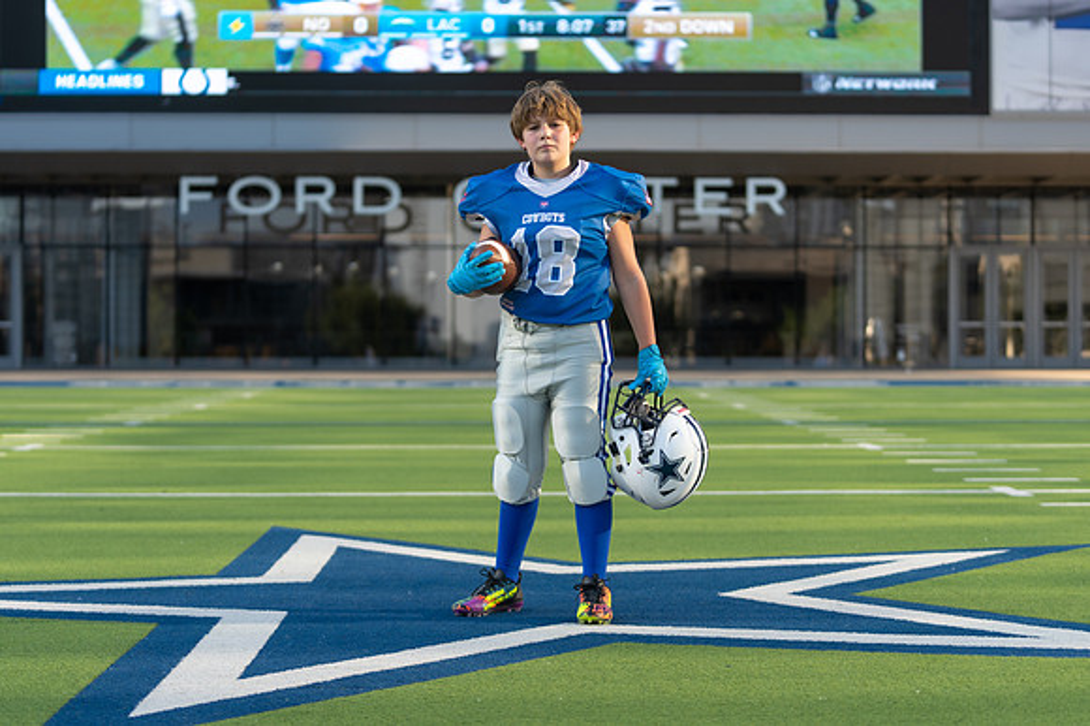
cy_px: 349
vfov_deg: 18.2
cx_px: 566
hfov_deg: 27.0
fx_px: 2267
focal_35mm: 75
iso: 100
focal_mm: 70
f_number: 2.8
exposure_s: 1/640
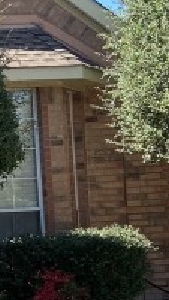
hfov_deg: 7.7
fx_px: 1148
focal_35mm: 144
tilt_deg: +0.4
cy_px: 254
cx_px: -274
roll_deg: +2.6
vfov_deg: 14.8
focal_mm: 4.25
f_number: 1.8
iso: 32
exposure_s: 1/912
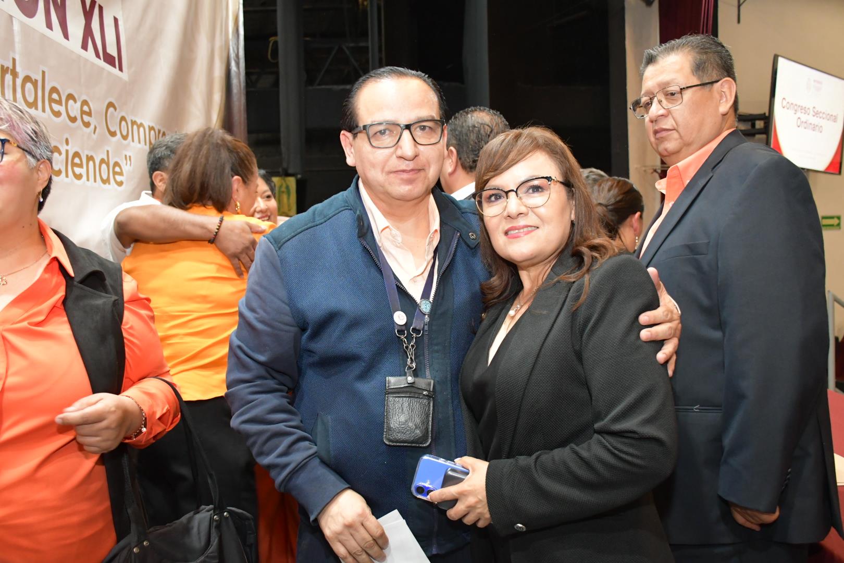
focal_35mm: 33
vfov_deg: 40.0
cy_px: 282
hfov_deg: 57.2
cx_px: 422
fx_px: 774
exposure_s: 1/60
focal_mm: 22
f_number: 4
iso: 2800
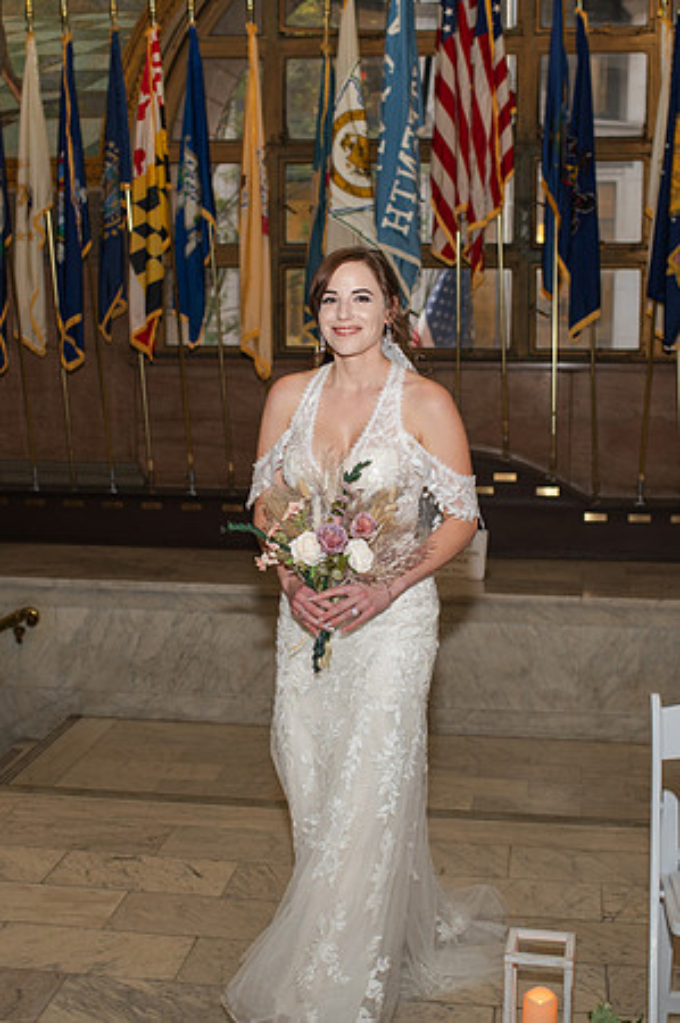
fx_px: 1493
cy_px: 512
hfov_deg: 25.7
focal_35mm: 53
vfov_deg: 37.8
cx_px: 314
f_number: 3.5
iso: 1000
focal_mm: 35
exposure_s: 1/200
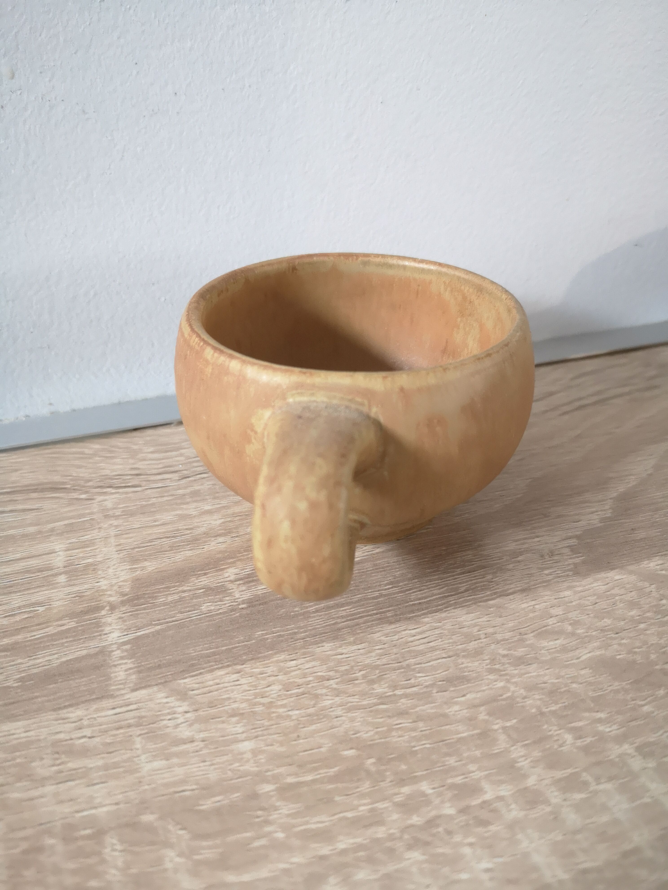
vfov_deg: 65.3
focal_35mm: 27
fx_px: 695
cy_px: 445
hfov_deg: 51.4
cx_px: 334
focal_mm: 3.95
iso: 500
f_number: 1.8
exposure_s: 1/25
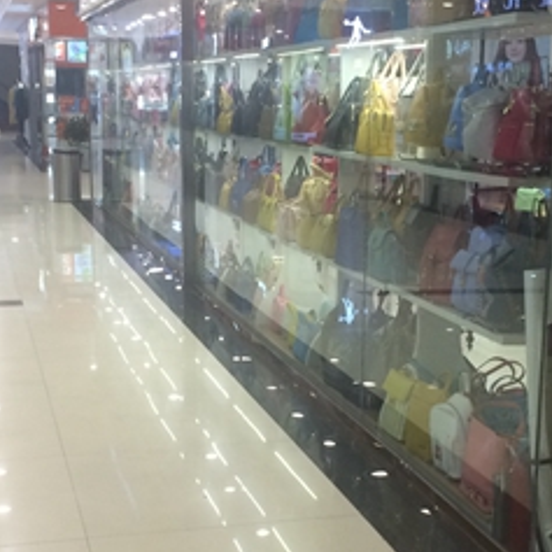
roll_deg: -1.5
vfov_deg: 26.4
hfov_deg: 26.4
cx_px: 328
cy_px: 347
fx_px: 1173
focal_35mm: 65
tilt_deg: -14.0
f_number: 2.2
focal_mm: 4.15
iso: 50
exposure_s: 1/33
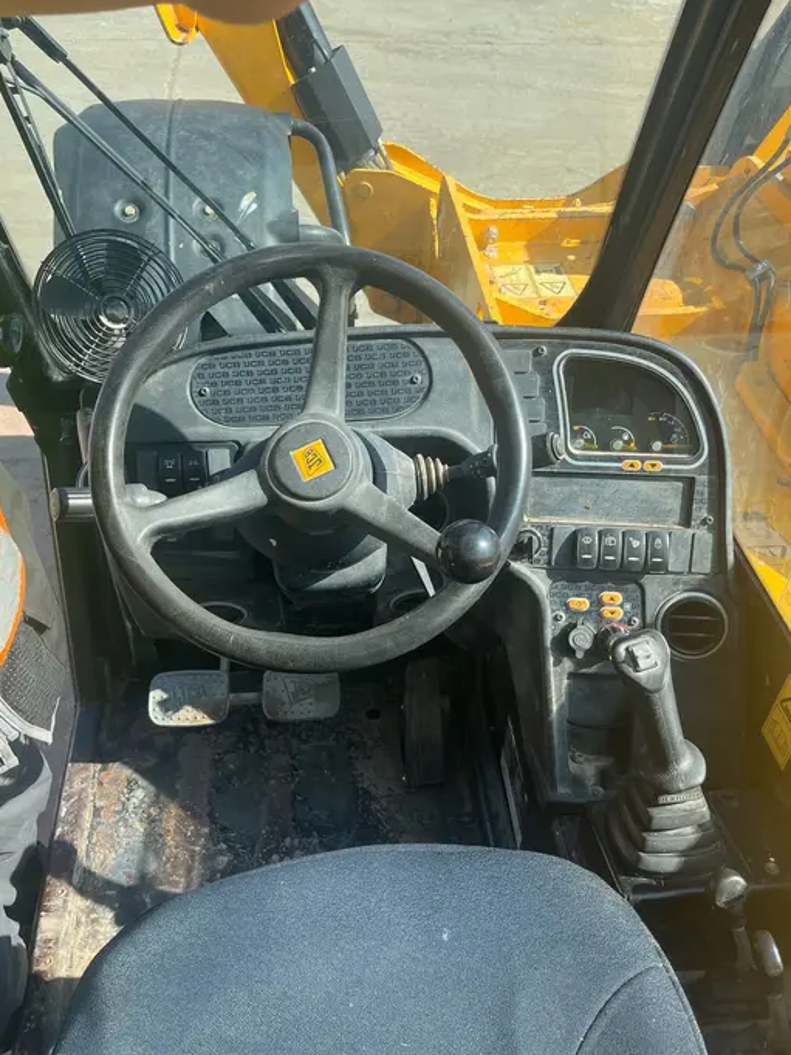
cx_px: 385
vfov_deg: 63.4
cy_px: 548
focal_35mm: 28
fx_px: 853
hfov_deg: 49.8
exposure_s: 1/827
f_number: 1.6
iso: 50
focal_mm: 5.1
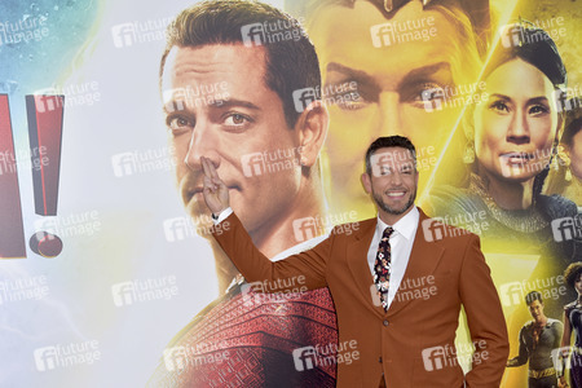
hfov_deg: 26.0
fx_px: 1261
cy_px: 194
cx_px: 291
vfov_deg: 17.5
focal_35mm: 78
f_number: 6.3
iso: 500
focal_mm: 78
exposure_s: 1/250
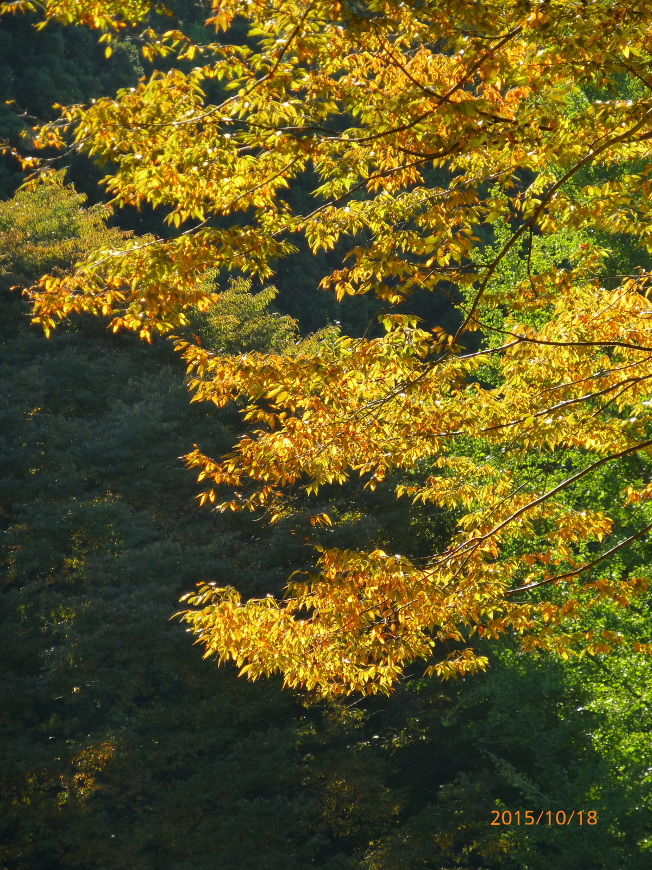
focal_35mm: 231
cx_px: 326
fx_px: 5801
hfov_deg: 6.4
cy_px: 435
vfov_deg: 8.6
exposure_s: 1/125
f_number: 5.6
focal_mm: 41.3
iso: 160
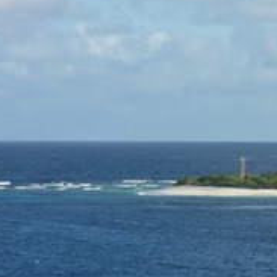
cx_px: 294
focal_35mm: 284
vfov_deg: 6.2
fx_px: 2571
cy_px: 180
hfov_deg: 6.1
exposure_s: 1/400
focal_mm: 24.1
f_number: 4.5
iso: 125
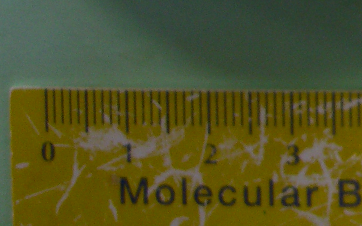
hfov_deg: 12.6
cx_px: 628
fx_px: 1509
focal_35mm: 153
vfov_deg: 8.2
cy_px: -209
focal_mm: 7.9
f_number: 2.8
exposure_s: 1/30
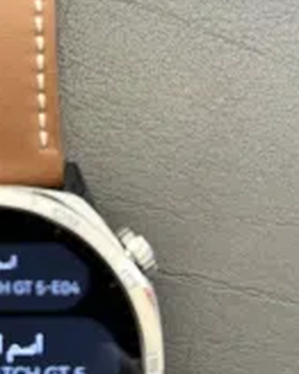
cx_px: 7
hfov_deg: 23.6
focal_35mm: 62
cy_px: 151
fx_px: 686
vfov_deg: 30.4
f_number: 1.5
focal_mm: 5.7
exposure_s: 1/60
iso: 250
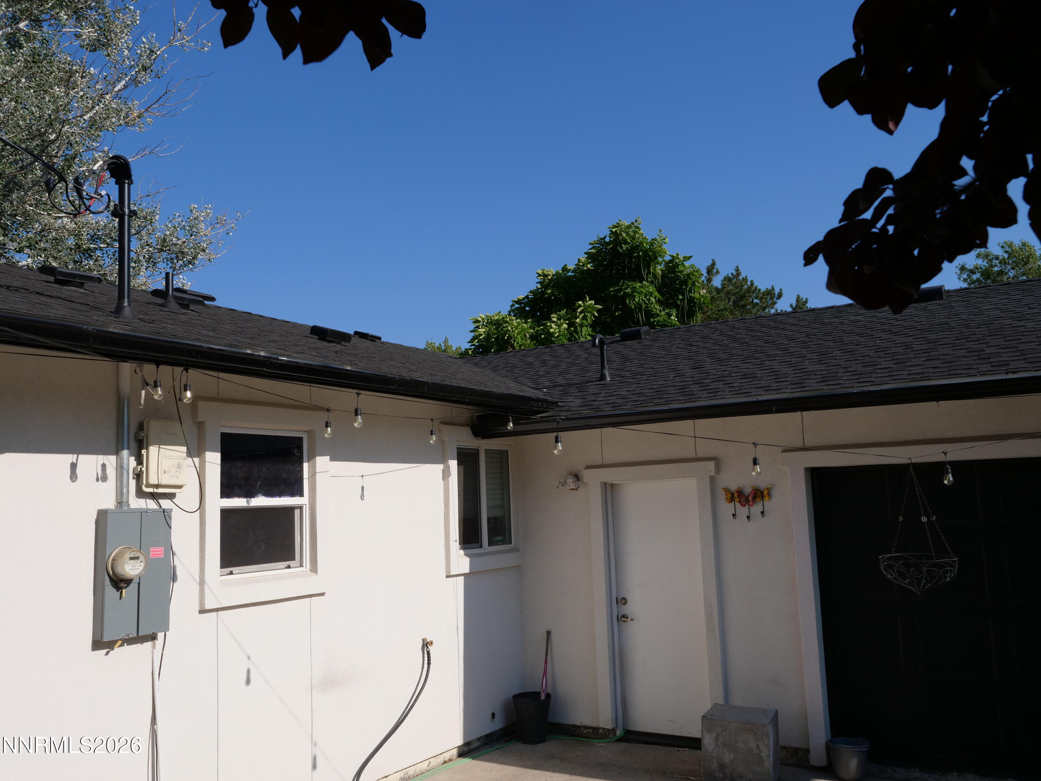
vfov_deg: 46.8
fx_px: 902
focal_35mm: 30
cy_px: 390
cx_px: 520
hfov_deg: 60.0
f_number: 8
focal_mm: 15
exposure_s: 1/640
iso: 200
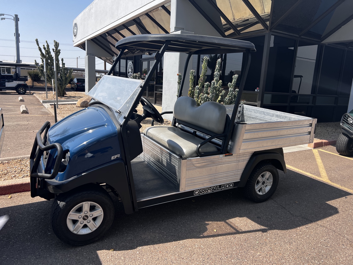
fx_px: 265
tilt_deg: -10.3
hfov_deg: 67.3
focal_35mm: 26
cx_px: 176
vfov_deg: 53.1
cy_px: 132
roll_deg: -3.2
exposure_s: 1/2404
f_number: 1.5
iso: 50
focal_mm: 5.7
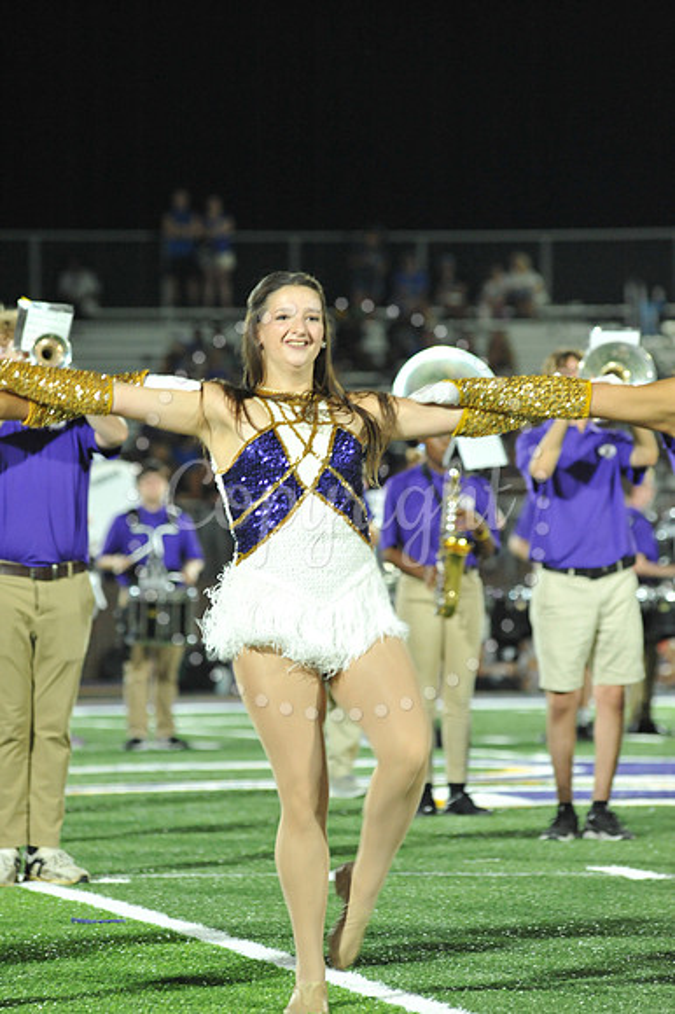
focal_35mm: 200
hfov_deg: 6.9
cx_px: 338
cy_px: 507
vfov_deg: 10.3
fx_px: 5631
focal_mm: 200
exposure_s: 1/250
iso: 4000
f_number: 5.6
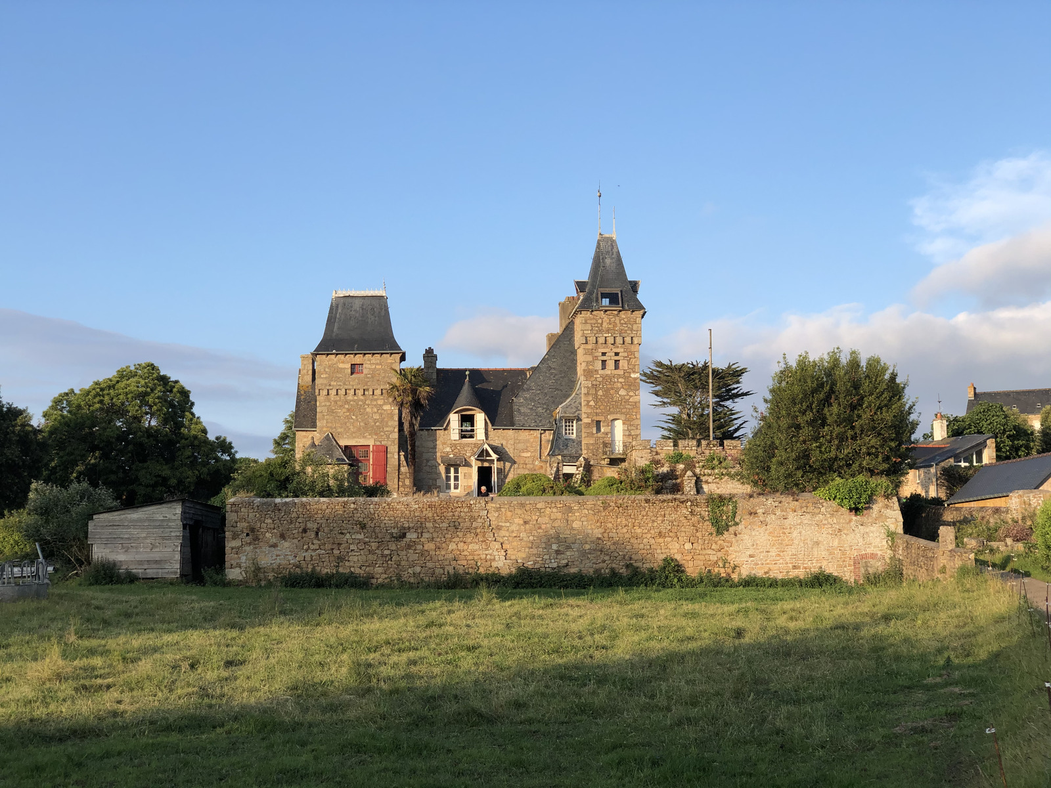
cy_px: 394
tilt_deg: +6.7
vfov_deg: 28.0
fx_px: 1579
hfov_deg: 36.8
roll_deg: +1.5
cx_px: 526
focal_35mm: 52
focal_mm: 6
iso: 16
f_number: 2.4
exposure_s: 1/521
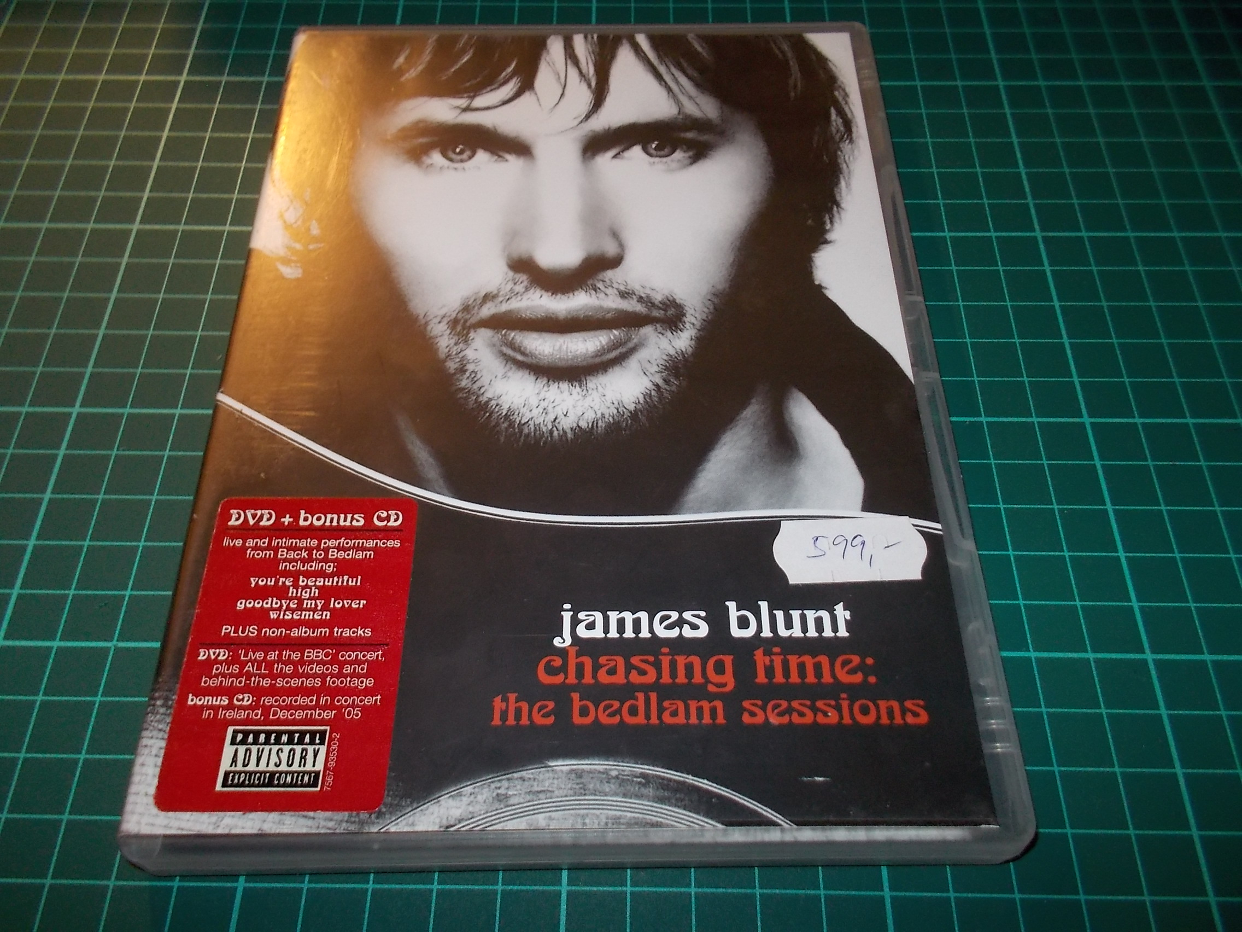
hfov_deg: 61.7
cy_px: 466
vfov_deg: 48.2
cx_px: 621
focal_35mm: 29
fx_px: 1041
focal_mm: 4.1
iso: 200
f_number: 3.3
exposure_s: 1/30
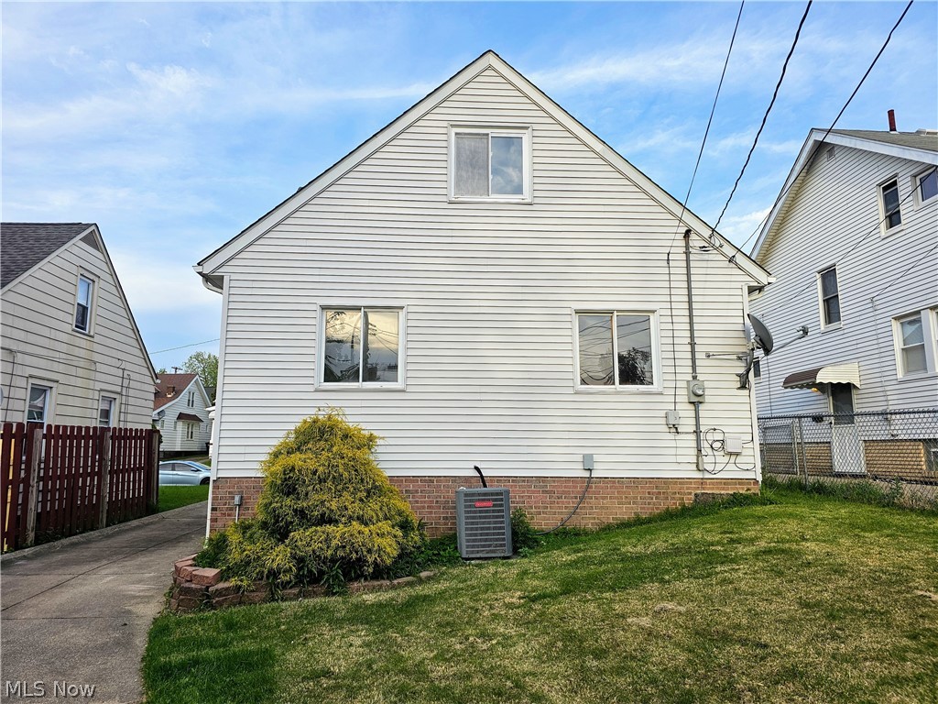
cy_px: 352
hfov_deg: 73.9
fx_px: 623
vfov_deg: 58.9
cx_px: 469
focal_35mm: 23
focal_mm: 6.3
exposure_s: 1/391
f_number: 1.7
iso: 20
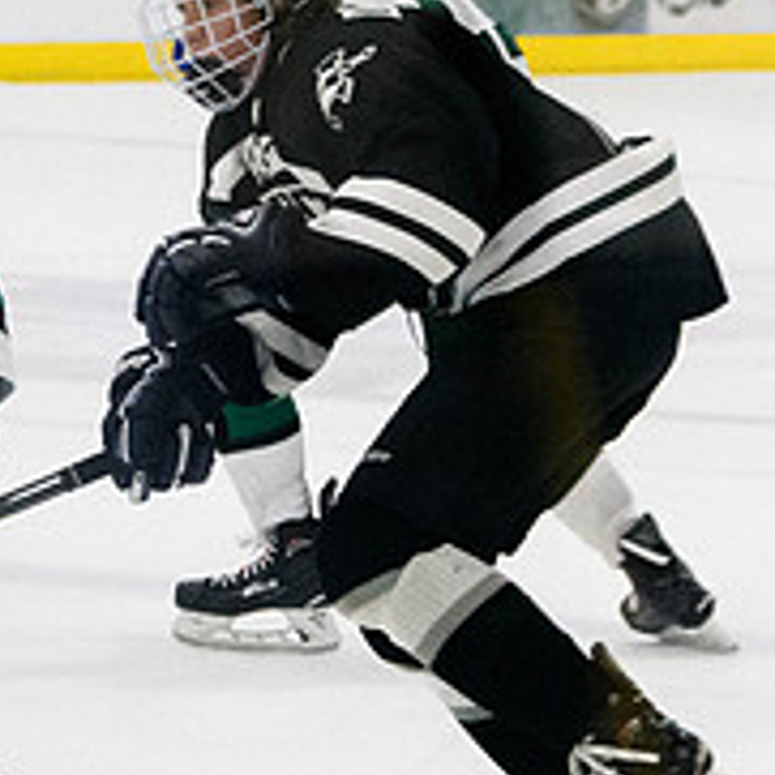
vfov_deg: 4.9
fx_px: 9068
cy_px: 463
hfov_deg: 4.9
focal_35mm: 358
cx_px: -151
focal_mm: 66
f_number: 4
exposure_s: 1/1250
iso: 5000
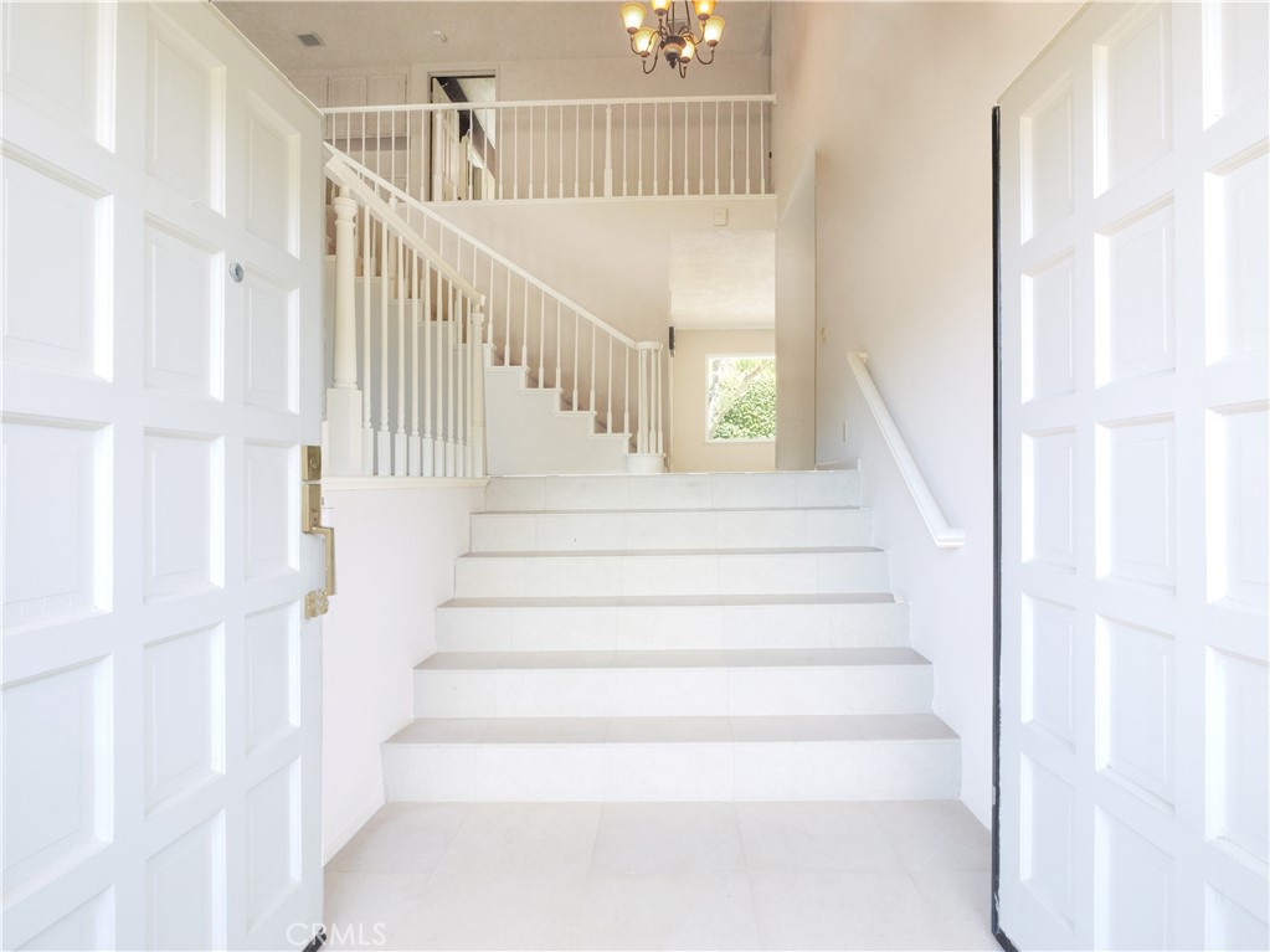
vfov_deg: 71.6
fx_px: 660
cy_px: 476
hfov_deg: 87.8
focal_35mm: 18
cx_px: 635
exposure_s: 1/160
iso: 2500
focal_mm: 9
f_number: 8
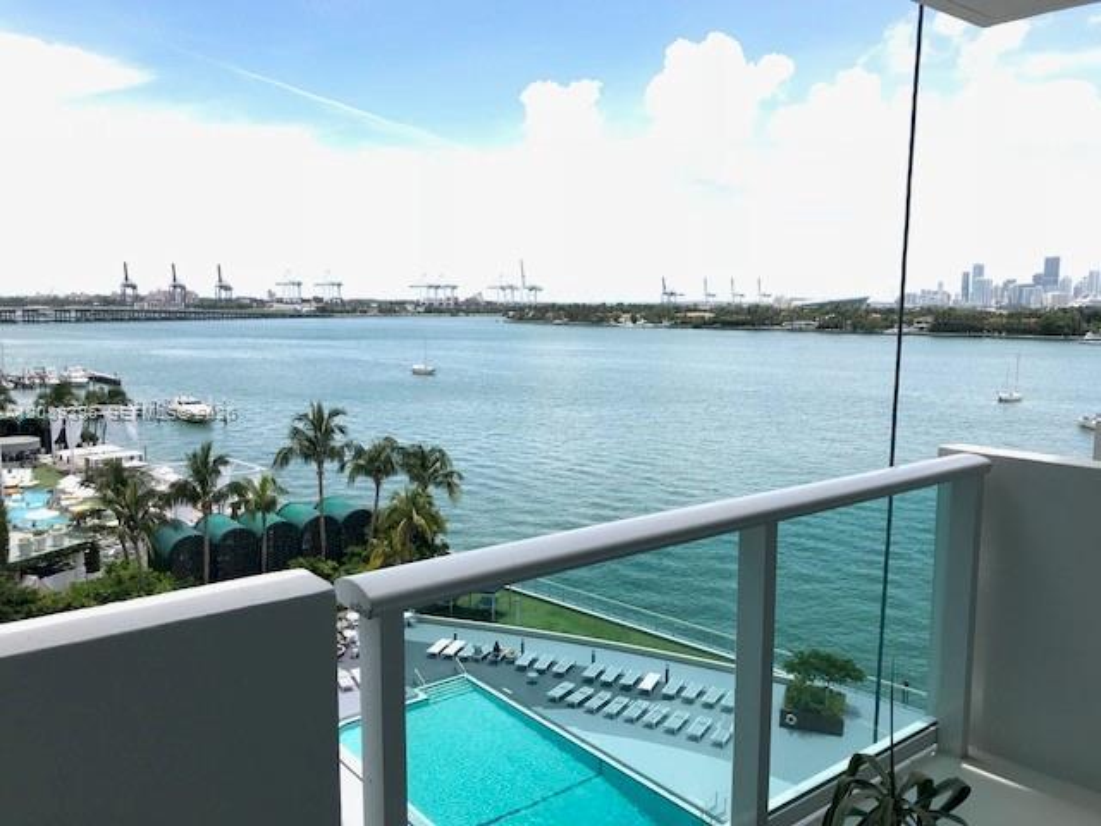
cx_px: 550
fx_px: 891
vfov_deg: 49.7
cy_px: 413
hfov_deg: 63.4
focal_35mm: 28
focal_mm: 3.99
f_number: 1.8
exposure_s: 1/1244
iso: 20
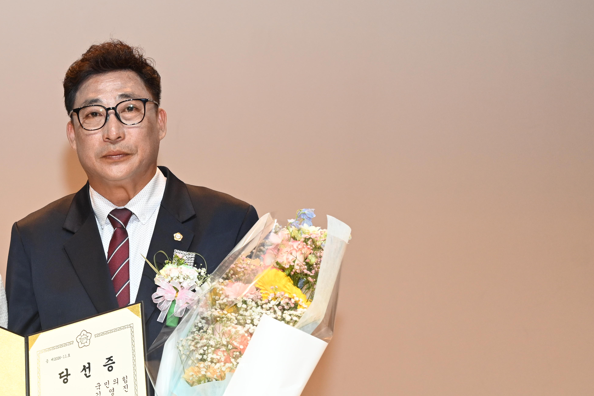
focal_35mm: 78
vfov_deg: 17.4
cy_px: 272
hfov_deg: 24.9
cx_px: 13
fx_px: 1287
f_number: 4
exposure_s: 1/200
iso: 1000
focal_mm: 37
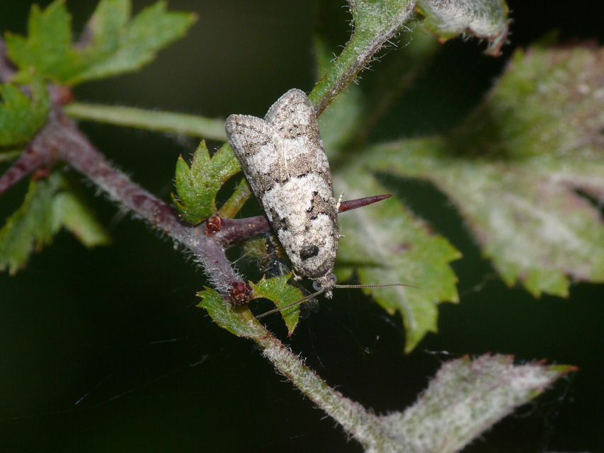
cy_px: 226
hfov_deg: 7.4
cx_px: 302
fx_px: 4642
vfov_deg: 5.6
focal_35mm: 266
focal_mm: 56.3
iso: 200
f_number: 11
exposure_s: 1/640
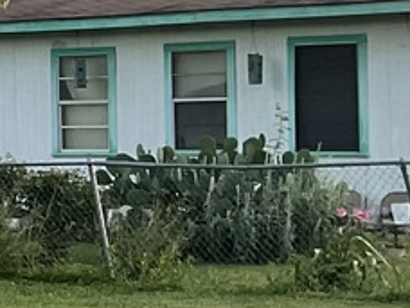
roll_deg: +1.2
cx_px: -797
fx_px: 2167
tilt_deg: +2.3
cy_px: 68
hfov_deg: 8.9
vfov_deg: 8.1
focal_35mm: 183
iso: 25
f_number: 1.8
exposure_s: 1/120
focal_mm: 3
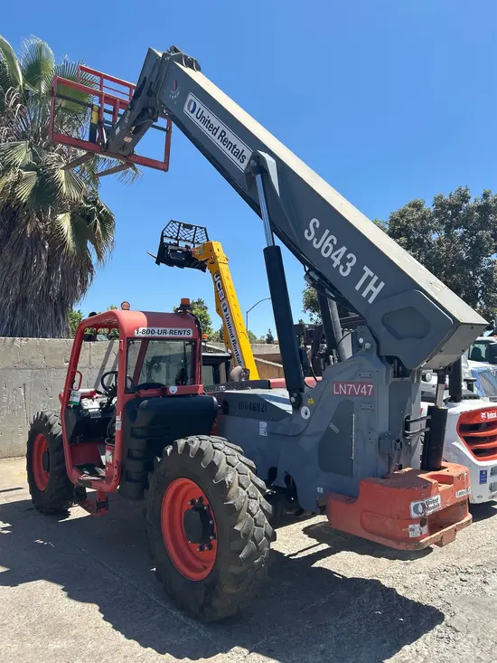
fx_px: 498
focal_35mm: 26
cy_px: 332
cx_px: 248
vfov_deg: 67.3
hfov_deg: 53.1
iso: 50
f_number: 1.5
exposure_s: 1/2994
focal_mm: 5.7
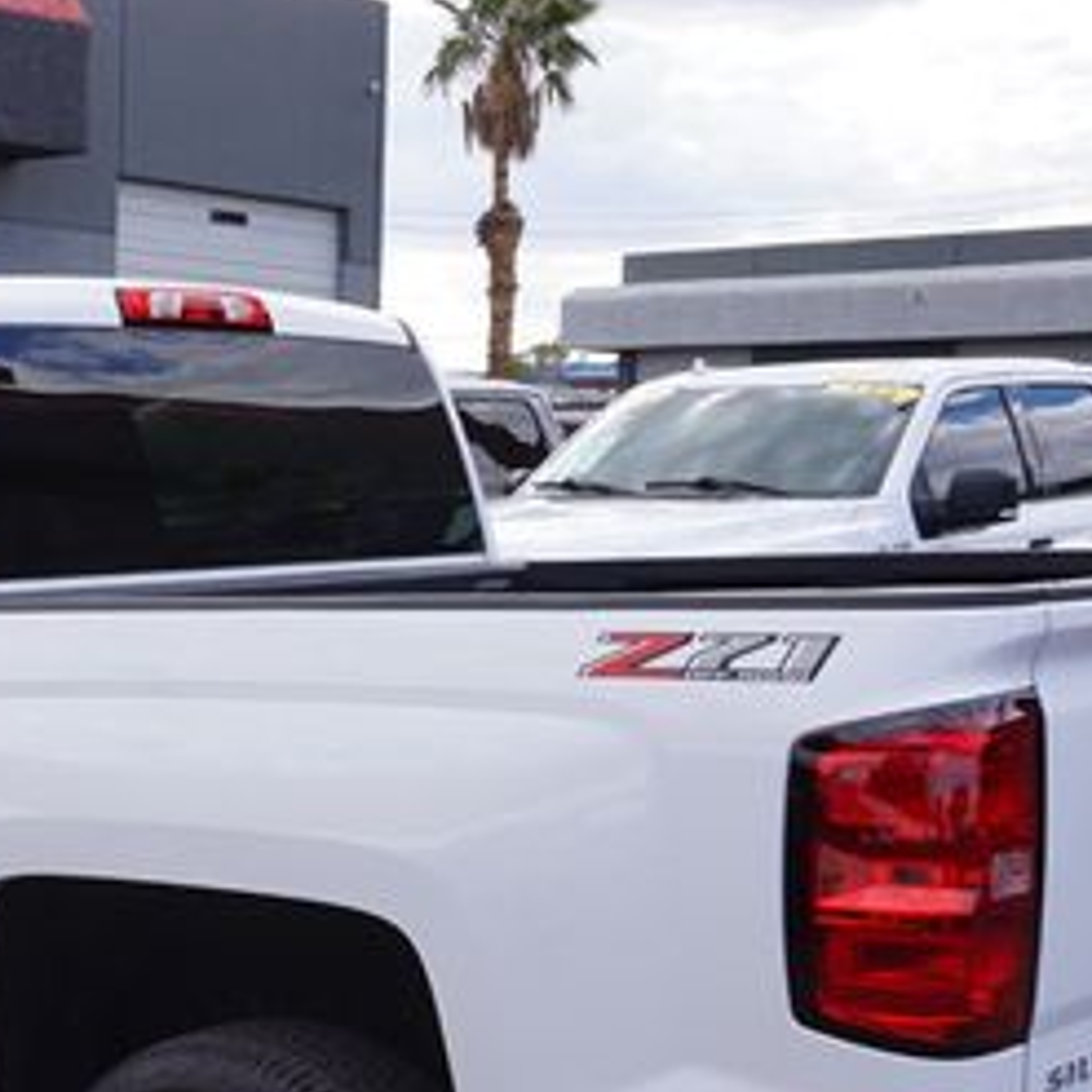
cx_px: 221
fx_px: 2356
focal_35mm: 66
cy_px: 906
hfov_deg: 25.7
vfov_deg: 25.6
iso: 100
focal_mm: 20
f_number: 9
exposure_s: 1/80
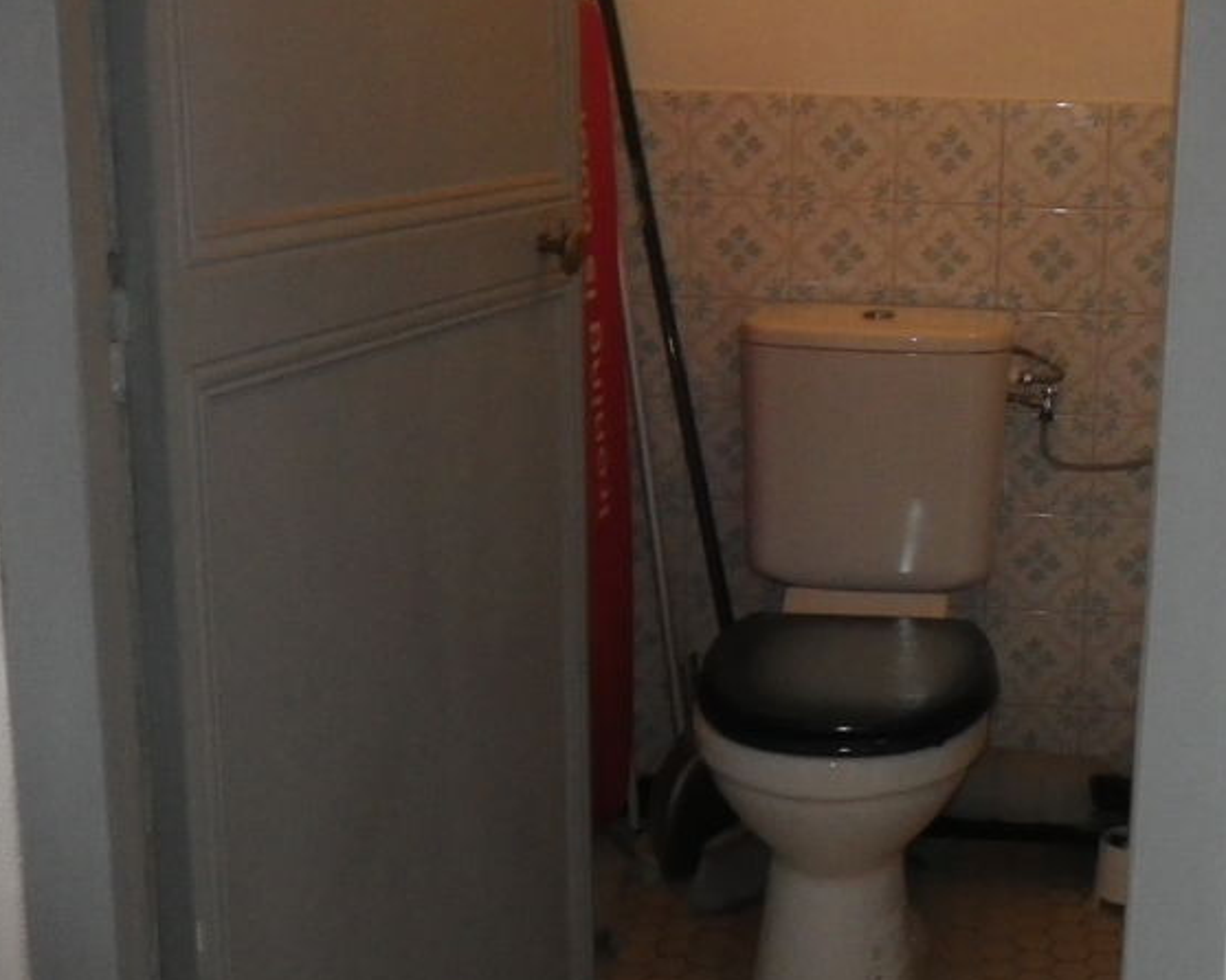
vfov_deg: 30.7
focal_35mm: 49
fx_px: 1777
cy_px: 393
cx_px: 978
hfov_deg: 36.8
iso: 400
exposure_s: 1/50
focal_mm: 5
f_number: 3.5
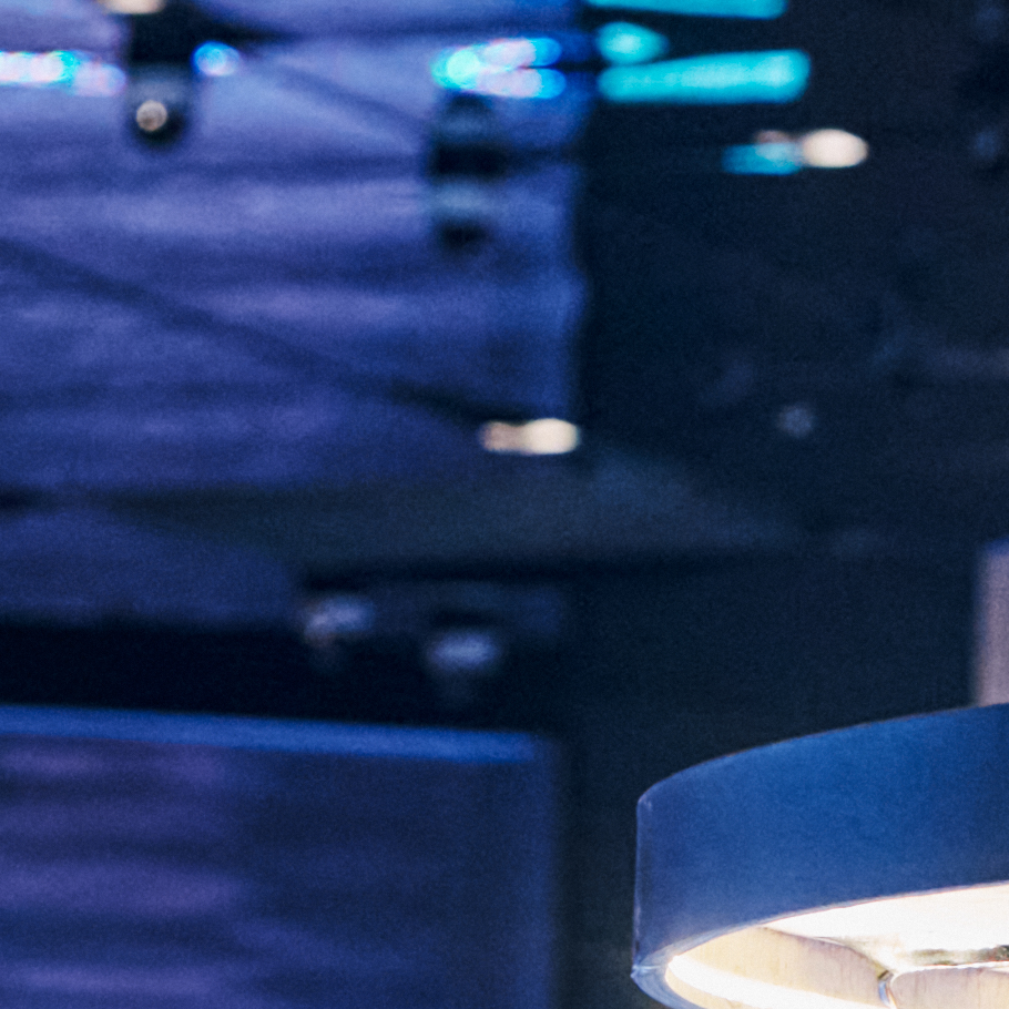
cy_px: -1005
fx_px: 11905
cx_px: 2551
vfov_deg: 4.8
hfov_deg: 4.7
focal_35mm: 361
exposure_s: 1/200
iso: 3200
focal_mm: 50
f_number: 4
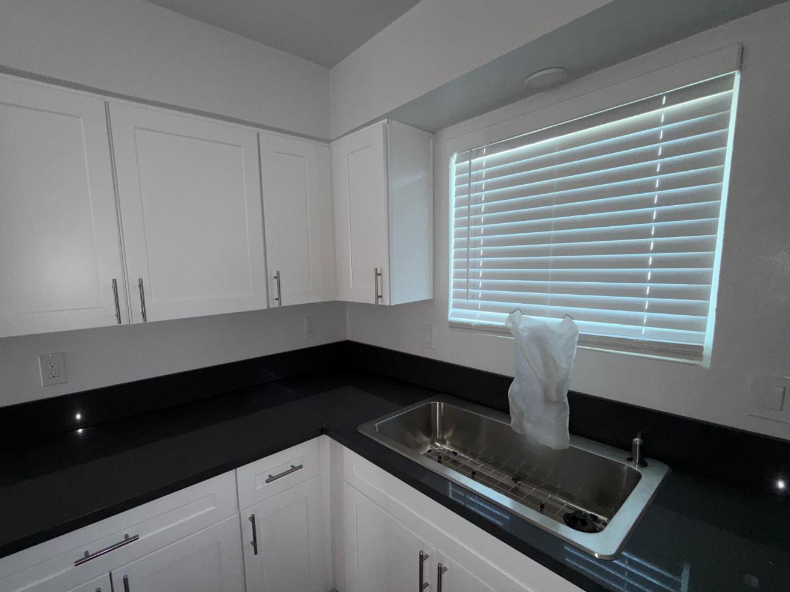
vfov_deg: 78.0
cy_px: 311
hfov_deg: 94.0
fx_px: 365
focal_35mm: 16
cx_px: 343
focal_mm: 2.22
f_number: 2.2
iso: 80
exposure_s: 1/86
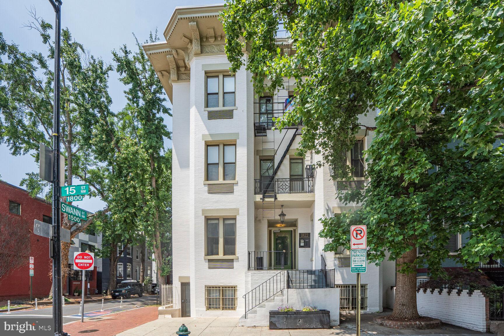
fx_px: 224
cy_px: 168
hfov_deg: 96.7
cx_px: 252
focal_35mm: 16
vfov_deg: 73.7
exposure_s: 1/1250
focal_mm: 16
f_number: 8
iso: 800
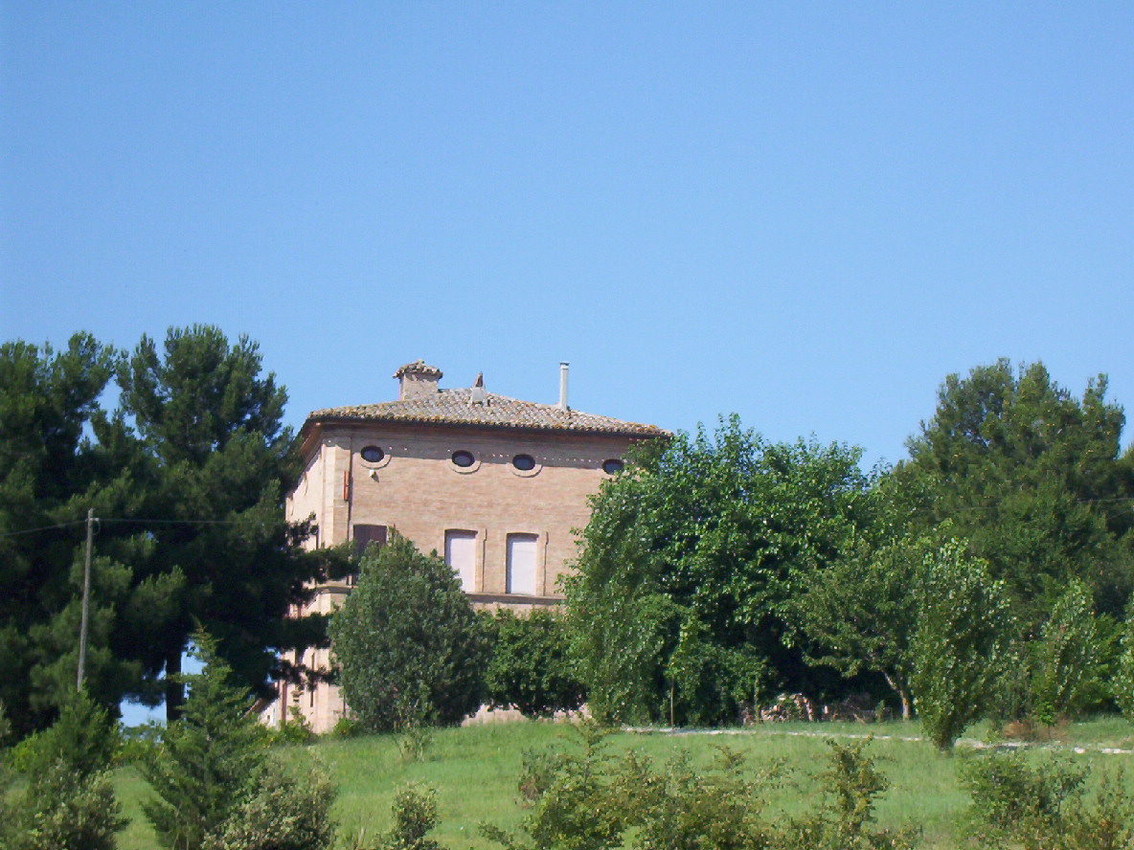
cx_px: 567
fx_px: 3538
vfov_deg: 13.7
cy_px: 425
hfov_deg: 18.2
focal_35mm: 108
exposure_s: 1/888
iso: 100
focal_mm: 16.61
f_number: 4.72
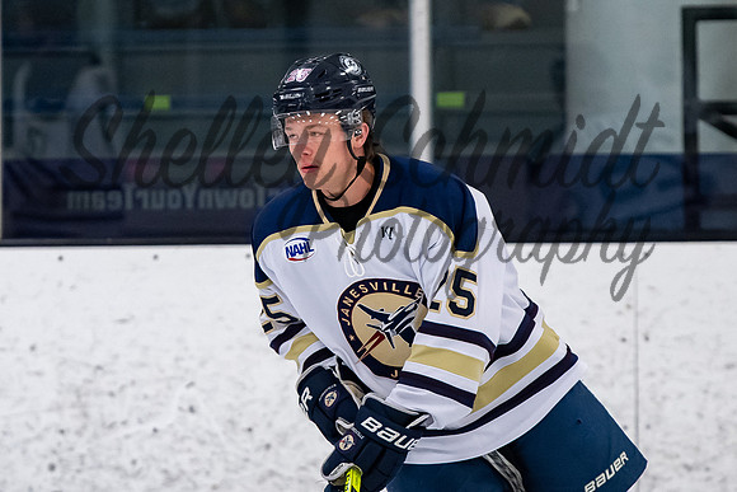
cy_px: 190
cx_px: 357
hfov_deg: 4.4
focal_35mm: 469
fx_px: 9597
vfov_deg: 2.9
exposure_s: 1/800
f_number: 3.5
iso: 2500
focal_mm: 200
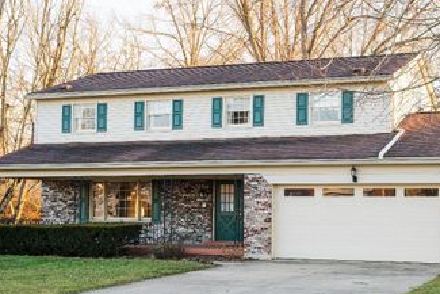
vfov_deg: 21.6
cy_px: 171
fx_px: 770
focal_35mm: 63
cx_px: 257
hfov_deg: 31.8
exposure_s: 1/250
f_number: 9
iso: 1250
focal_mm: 41
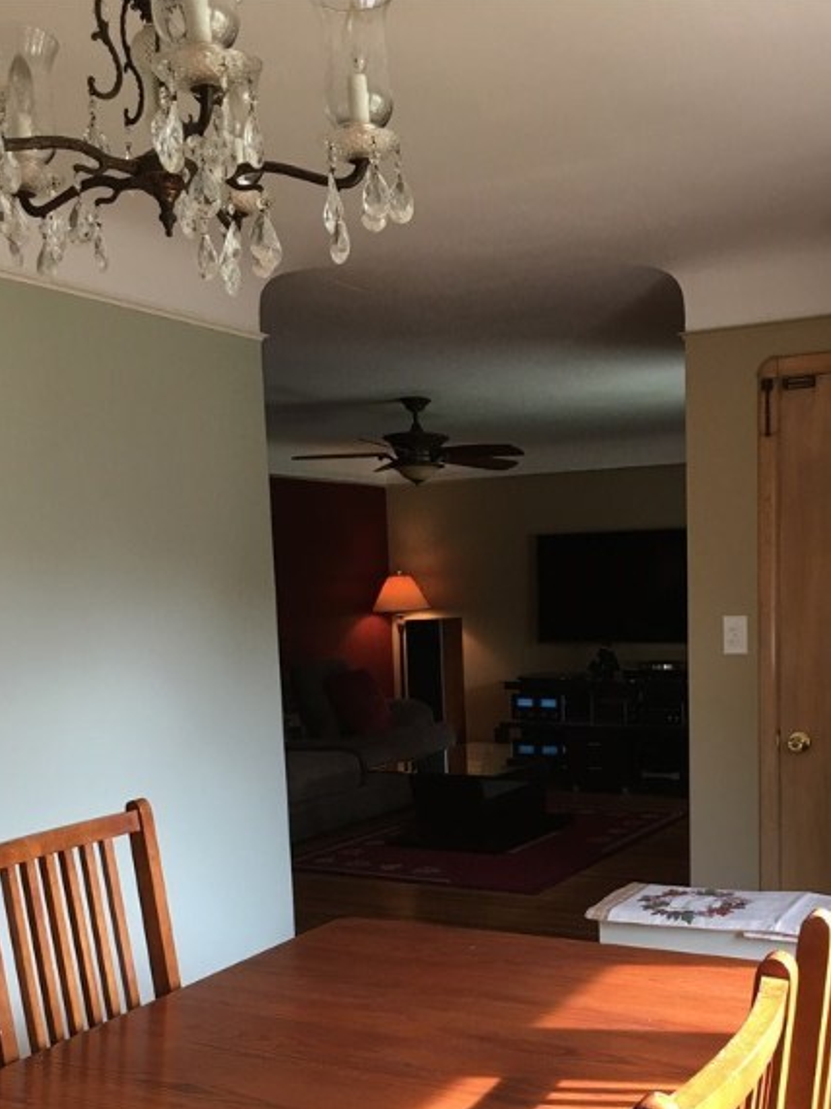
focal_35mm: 39
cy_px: 742
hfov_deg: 36.6
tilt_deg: -6.4
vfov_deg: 47.1
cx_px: 524
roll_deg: +1.0
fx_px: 1249
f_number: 2.2
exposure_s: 1/30
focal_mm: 4.15
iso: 32
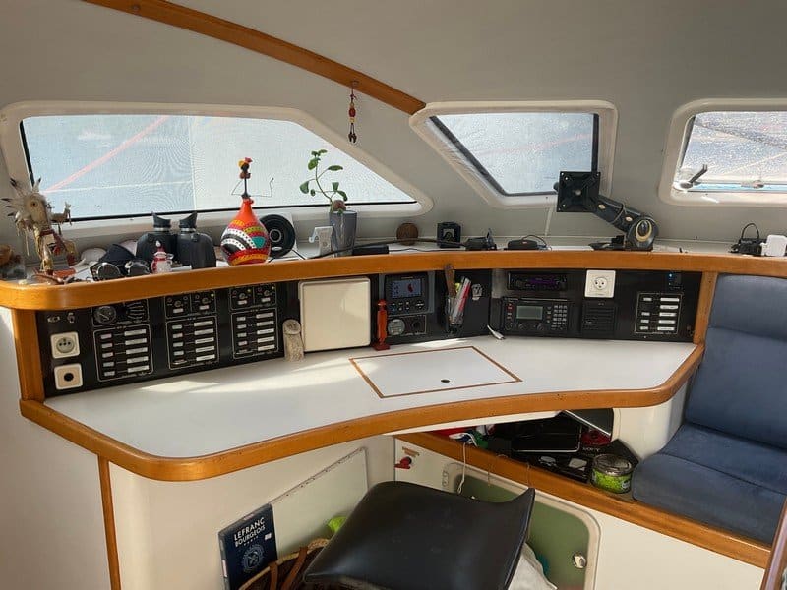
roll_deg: +1.1
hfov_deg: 61.7
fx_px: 659
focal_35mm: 29
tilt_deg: -13.9
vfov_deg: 48.2
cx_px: 394
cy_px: 295
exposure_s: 1/120
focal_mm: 3
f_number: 1.8
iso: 25
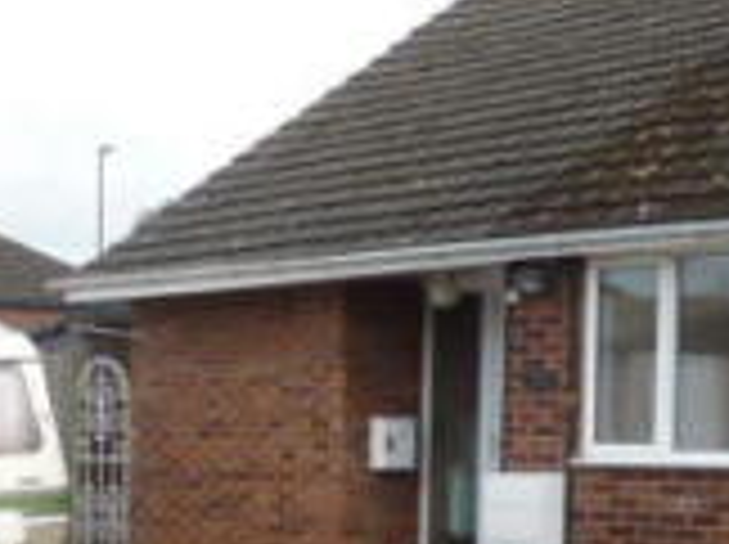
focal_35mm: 90
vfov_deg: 15.6
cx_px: 74
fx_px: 1893
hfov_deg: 21.3
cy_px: 686
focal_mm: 4.1
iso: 100
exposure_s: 1/250
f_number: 4
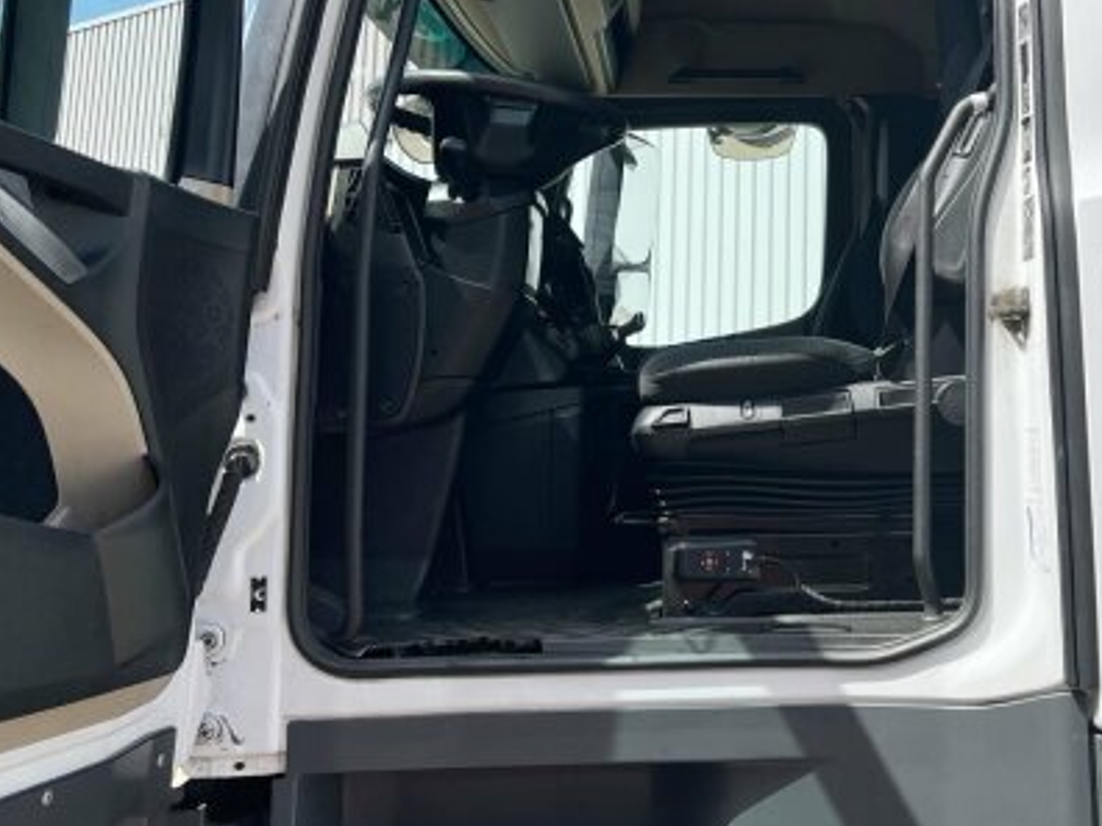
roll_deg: -0.4
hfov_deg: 43.8
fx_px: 1337
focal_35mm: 42
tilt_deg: +10.1
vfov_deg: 34.0
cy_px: 261
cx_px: 779
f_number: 1.5
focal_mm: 5.7
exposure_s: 1/4115
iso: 50
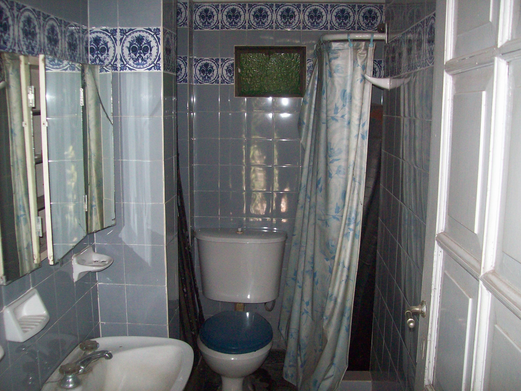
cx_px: 260
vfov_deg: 39.7
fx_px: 542
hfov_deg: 51.4
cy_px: 196
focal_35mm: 36
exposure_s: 1/64
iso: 200
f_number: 2.7
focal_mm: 6
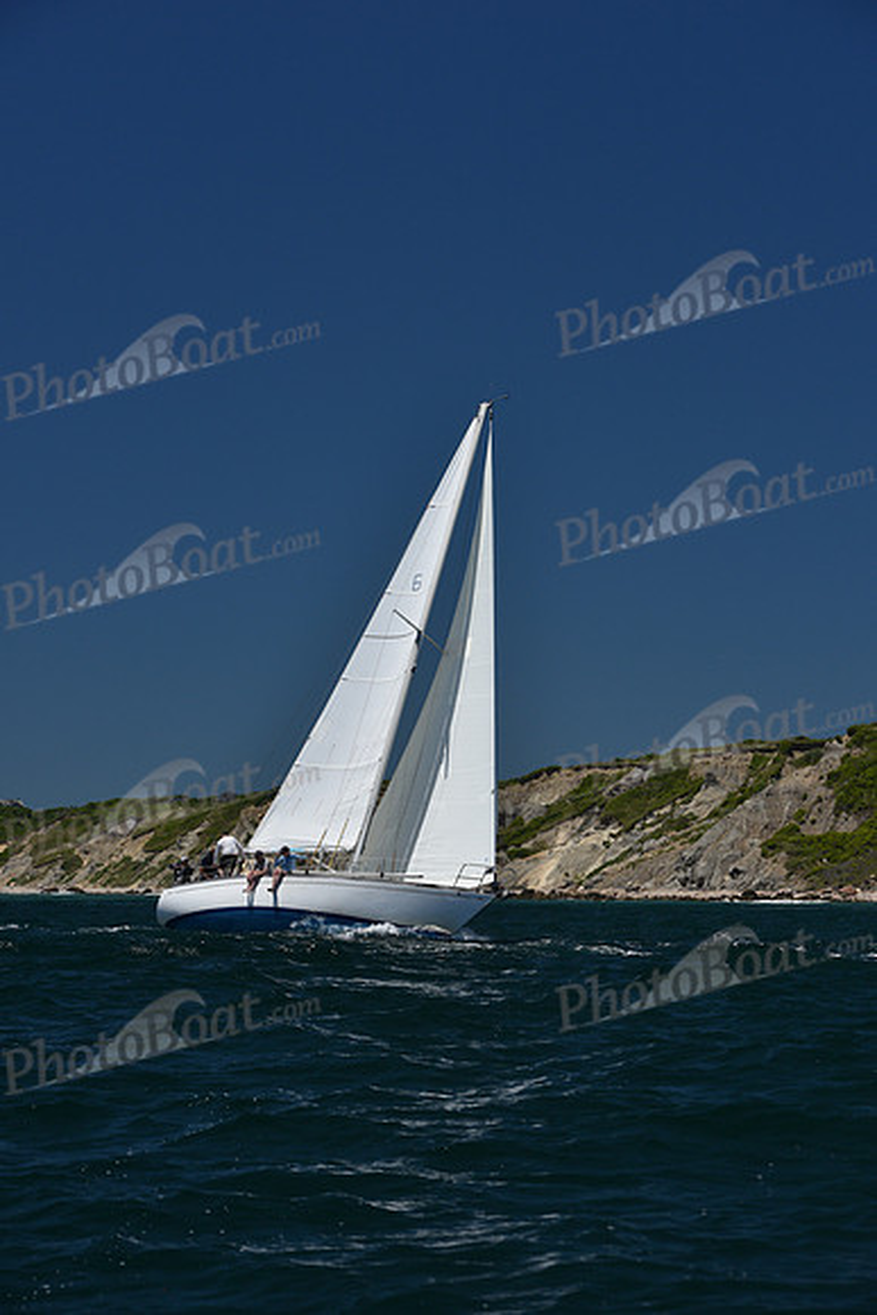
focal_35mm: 92
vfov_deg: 22.1
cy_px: 658
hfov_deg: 14.9
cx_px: 438
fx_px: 3360
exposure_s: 1/800
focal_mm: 92
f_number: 8
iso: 250
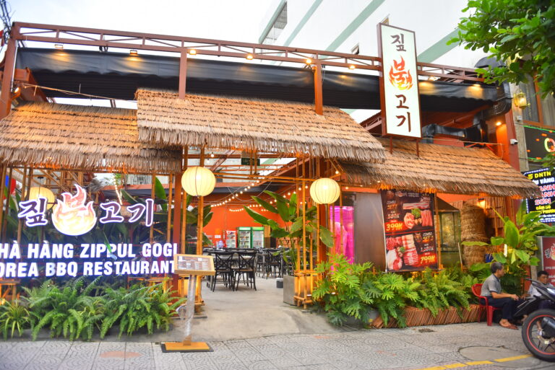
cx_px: 278
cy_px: 185
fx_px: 370
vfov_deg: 53.2
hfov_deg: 73.7
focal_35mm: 24
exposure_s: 1/125
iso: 200
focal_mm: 24
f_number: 2.8
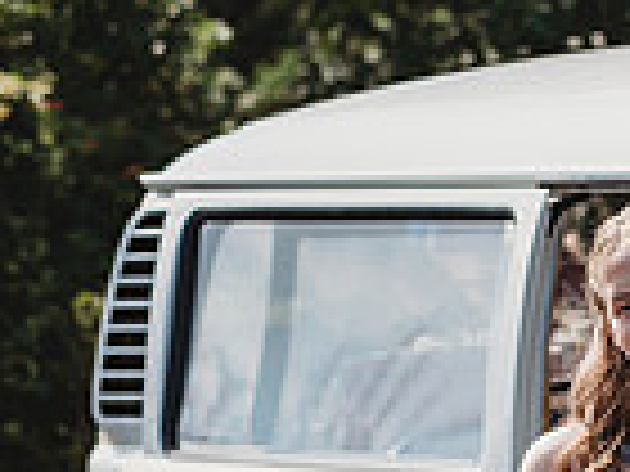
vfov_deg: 4.3
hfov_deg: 5.7
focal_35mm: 339
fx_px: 6170
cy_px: 852
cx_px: 1260
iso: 100
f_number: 4
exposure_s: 1/500
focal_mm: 85
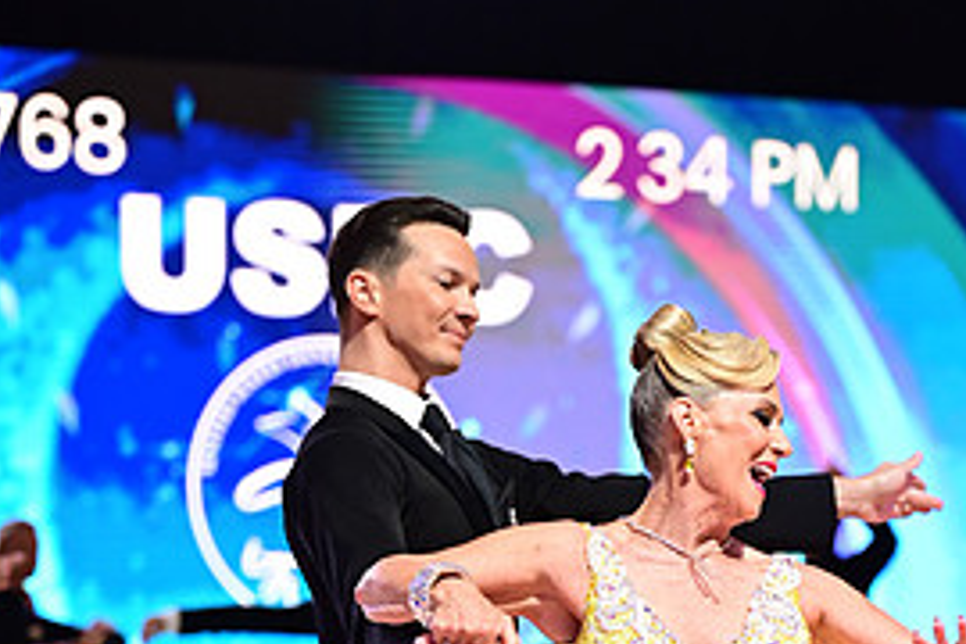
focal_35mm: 159
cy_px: 794
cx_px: 687
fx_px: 4266
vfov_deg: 8.5
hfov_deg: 12.9
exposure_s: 1/500
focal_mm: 74
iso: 1600
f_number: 2.8
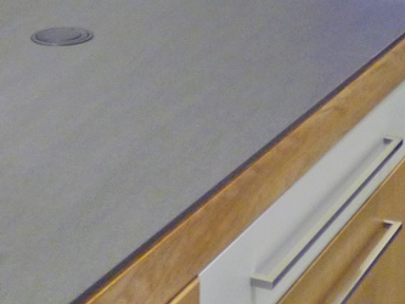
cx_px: 328
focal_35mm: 96
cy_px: -208
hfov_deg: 20.2
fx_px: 1124
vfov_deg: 14.0
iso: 160
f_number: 2.8
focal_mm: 3.58
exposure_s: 1/8
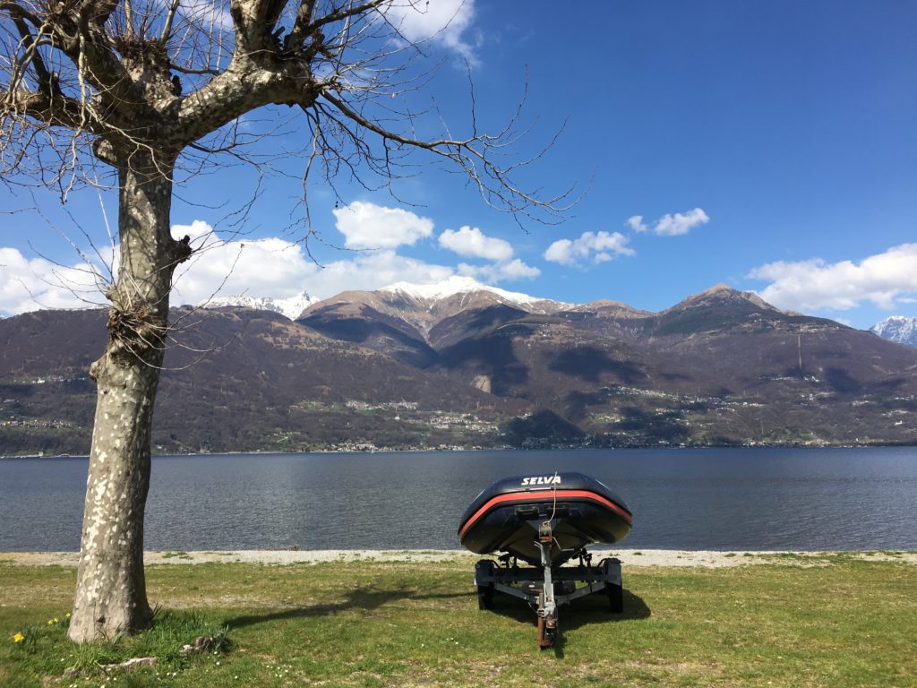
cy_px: 344
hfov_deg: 61.7
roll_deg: +0.6
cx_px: 458
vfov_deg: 48.2
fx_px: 768
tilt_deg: +9.0
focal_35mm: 29
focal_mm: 4.15
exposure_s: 1/2024
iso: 25
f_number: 2.2
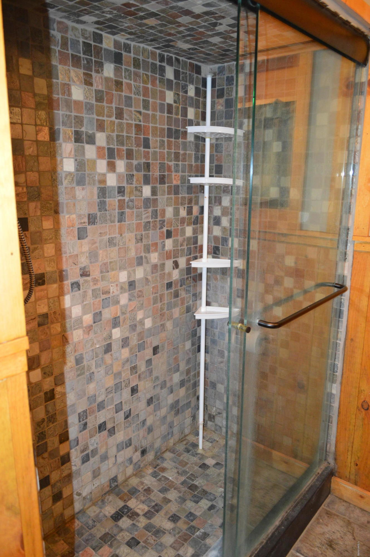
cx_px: 185
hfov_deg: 47.8
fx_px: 417
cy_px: 278
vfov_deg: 67.4
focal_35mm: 27
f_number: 3.5
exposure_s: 1/60
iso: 1600
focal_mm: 18
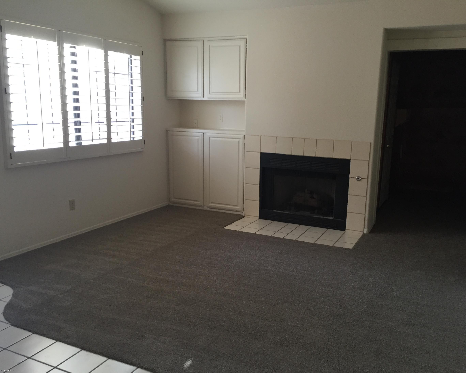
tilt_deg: -11.7
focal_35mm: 31
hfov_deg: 57.1
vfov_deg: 47.1
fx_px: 428
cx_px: 253
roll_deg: -1.7
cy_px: 191
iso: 50
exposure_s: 1/30
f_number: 2.2
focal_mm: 4.15
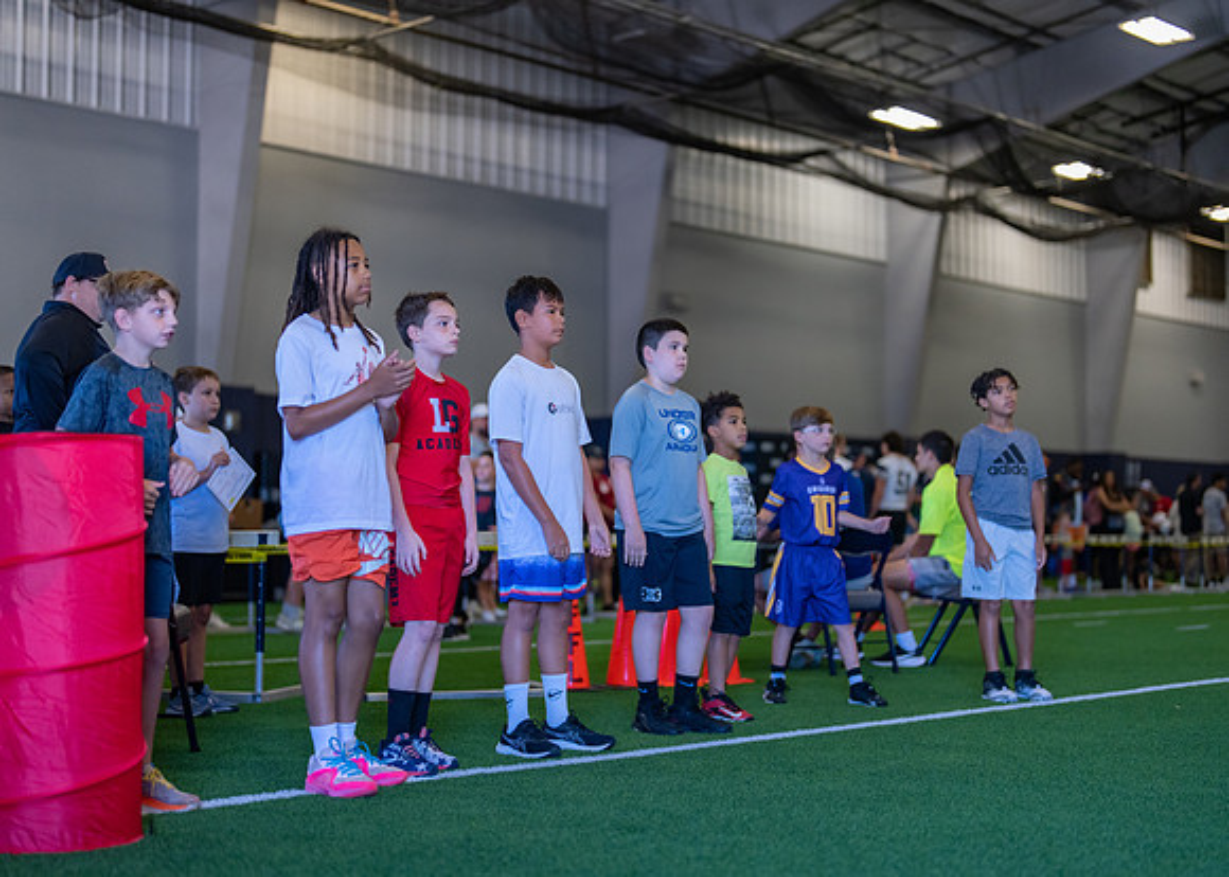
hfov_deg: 36.4
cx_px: 614
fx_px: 1871
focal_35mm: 54
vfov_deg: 26.4
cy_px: 438
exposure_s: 1/1600
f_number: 1.2
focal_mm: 50
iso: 1600
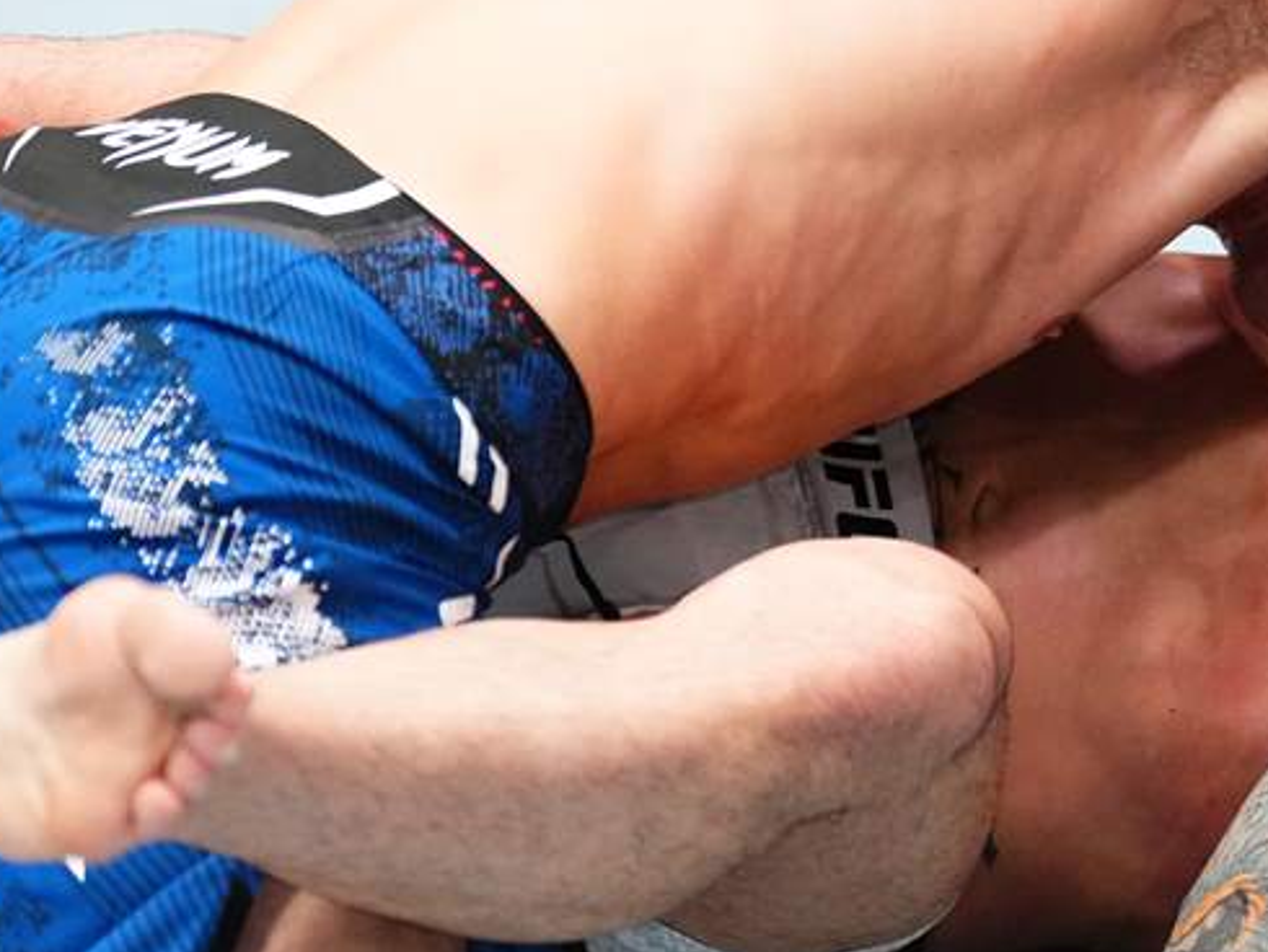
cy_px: 502
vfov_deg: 7.5
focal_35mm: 197
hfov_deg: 10.0
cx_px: 1110
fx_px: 7220
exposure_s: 1/1250
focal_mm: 93
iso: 5000
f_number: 2.8
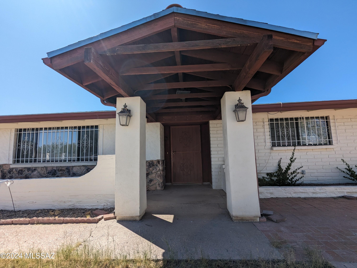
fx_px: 165
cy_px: 134
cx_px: 178
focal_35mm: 16
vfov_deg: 78.2
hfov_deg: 94.4
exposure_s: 1/1689
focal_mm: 2.35
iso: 53
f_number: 2.2
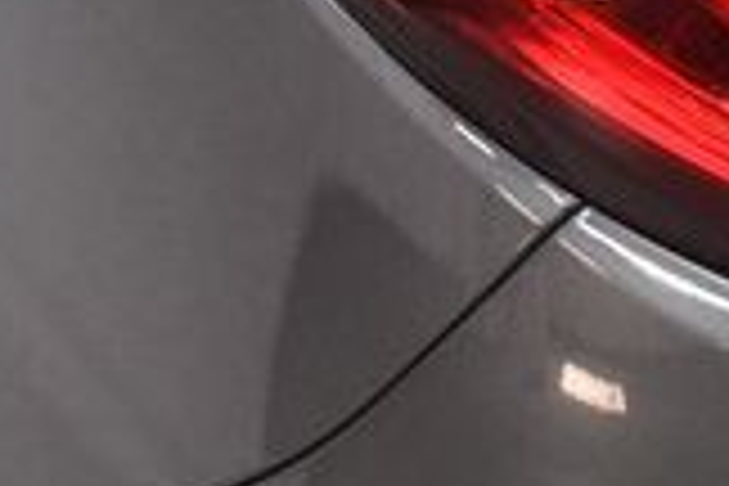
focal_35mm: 190
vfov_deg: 7.2
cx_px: 1166
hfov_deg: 10.4
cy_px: -112
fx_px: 3847
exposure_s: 1/125
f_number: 4
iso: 2500
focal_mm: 32
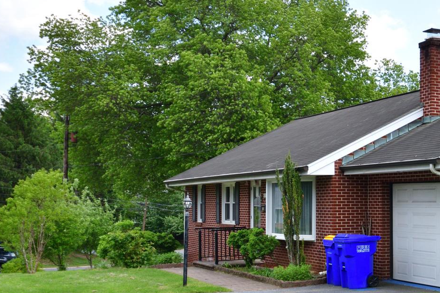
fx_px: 806
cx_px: 455
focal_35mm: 66
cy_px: 179
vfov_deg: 20.6
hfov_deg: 28.4
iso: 400
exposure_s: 1/250
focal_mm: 20
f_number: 10
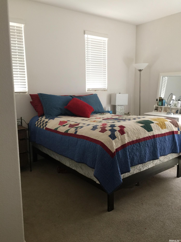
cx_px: 90
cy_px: 121
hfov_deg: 48.2
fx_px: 202
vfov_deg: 61.7
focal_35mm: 29
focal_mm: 4.15
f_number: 2.2
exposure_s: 1/15
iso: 32
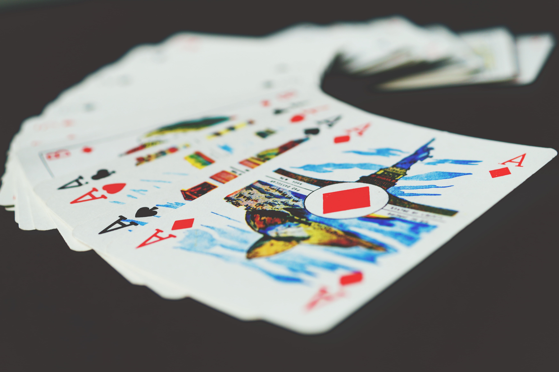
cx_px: 280
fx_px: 698
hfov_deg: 43.6
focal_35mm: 45
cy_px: 186
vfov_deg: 29.8
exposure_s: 1/80
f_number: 4.5
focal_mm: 30
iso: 100
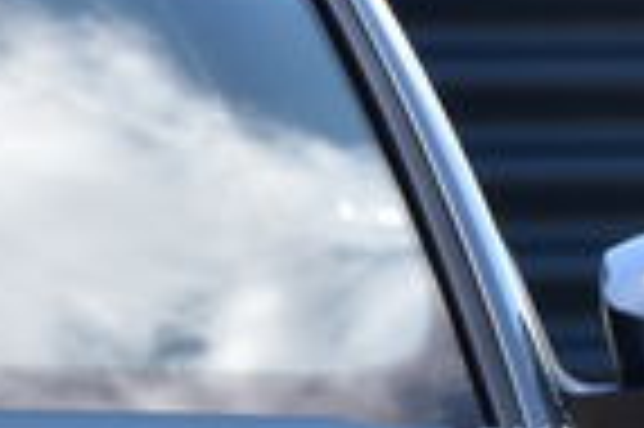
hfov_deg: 3.0
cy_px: 894
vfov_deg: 2.0
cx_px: 563
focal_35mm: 694
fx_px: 12401
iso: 400
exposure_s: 1/200
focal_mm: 66
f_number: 10
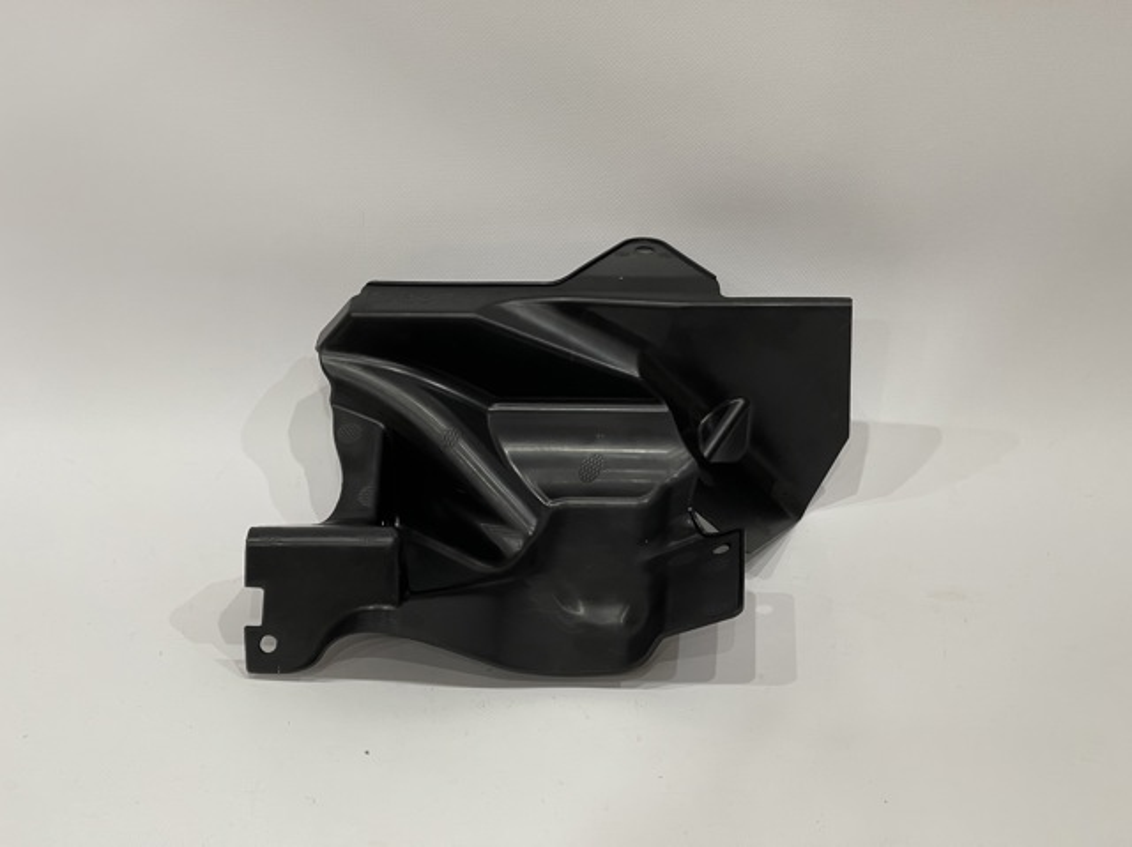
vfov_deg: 22.9
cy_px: 424
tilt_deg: -32.4
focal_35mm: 64
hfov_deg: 30.3
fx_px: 2091
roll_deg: -0.7
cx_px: 566
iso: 200
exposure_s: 1/100
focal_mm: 7.5
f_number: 2.2
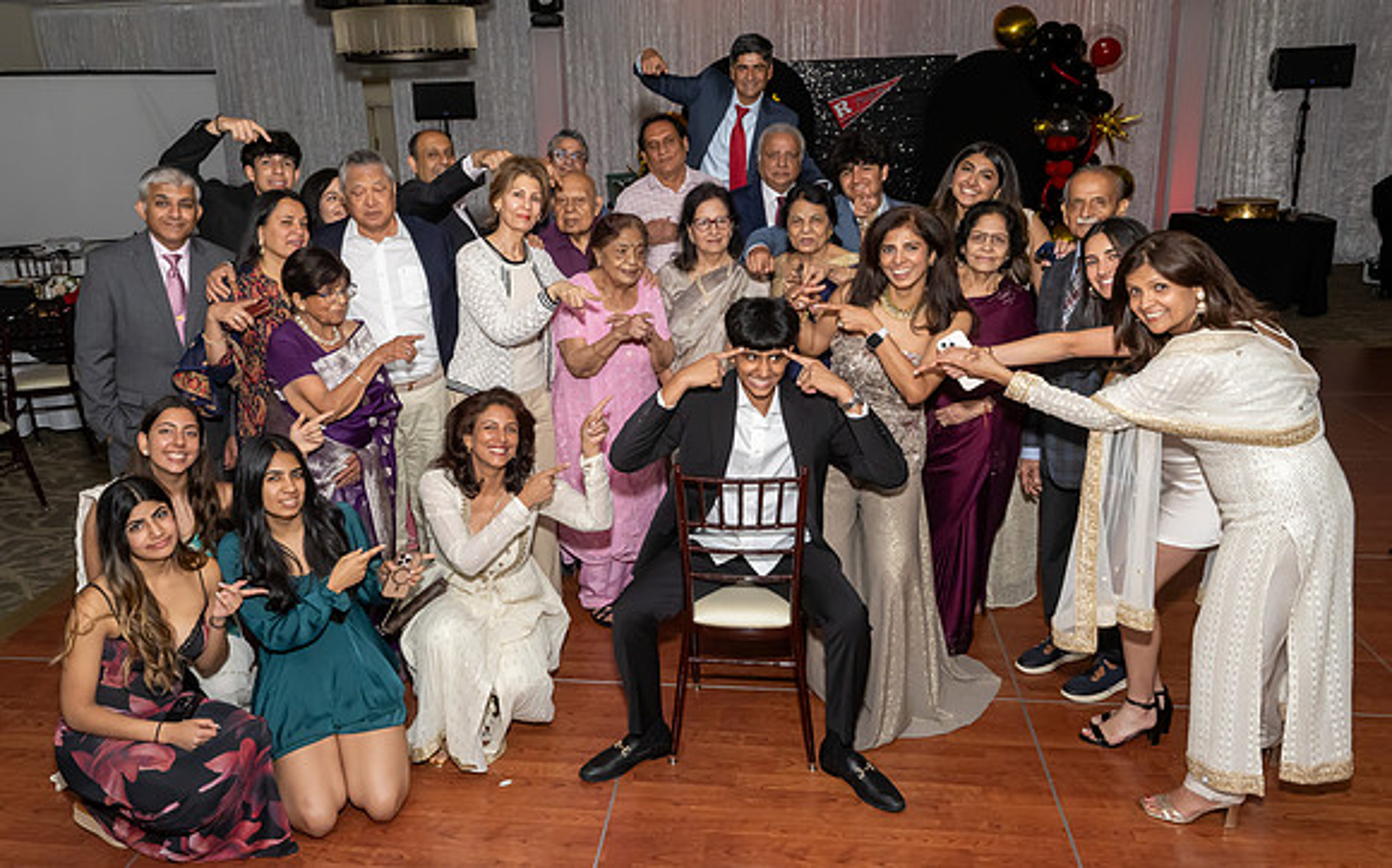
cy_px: 390
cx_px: 659
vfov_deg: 45.3
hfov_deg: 67.6
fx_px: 1039
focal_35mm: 27
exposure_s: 1/250
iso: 1000
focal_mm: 17
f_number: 9
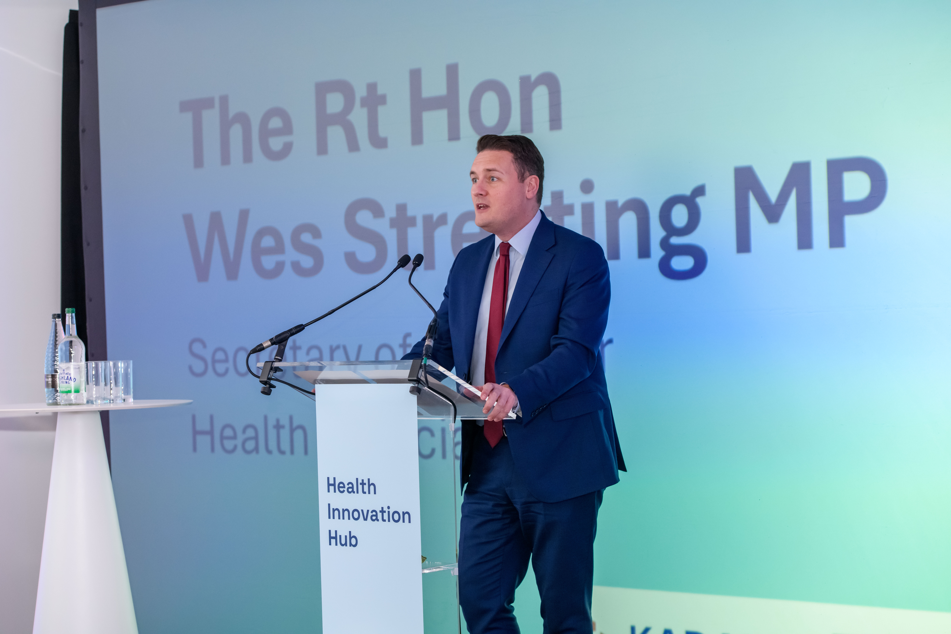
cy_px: 317
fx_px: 2060
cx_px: 476
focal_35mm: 78
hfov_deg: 26.0
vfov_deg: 17.5
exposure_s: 1/160
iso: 3200
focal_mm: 78
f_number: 5
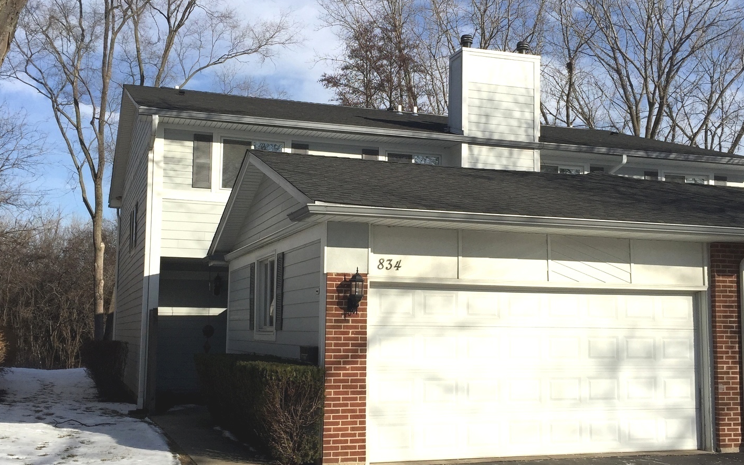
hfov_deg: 47.2
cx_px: 373
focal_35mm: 42
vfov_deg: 30.5
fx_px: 852
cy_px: 247
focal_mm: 4.15
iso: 32
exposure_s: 1/3968
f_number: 2.2
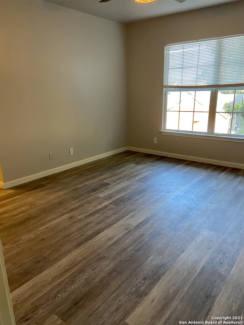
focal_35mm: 26
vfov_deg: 67.3
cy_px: 162
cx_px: 122
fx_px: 244
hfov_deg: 53.1
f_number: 1.8
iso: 200
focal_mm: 4.25
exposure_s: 1/60
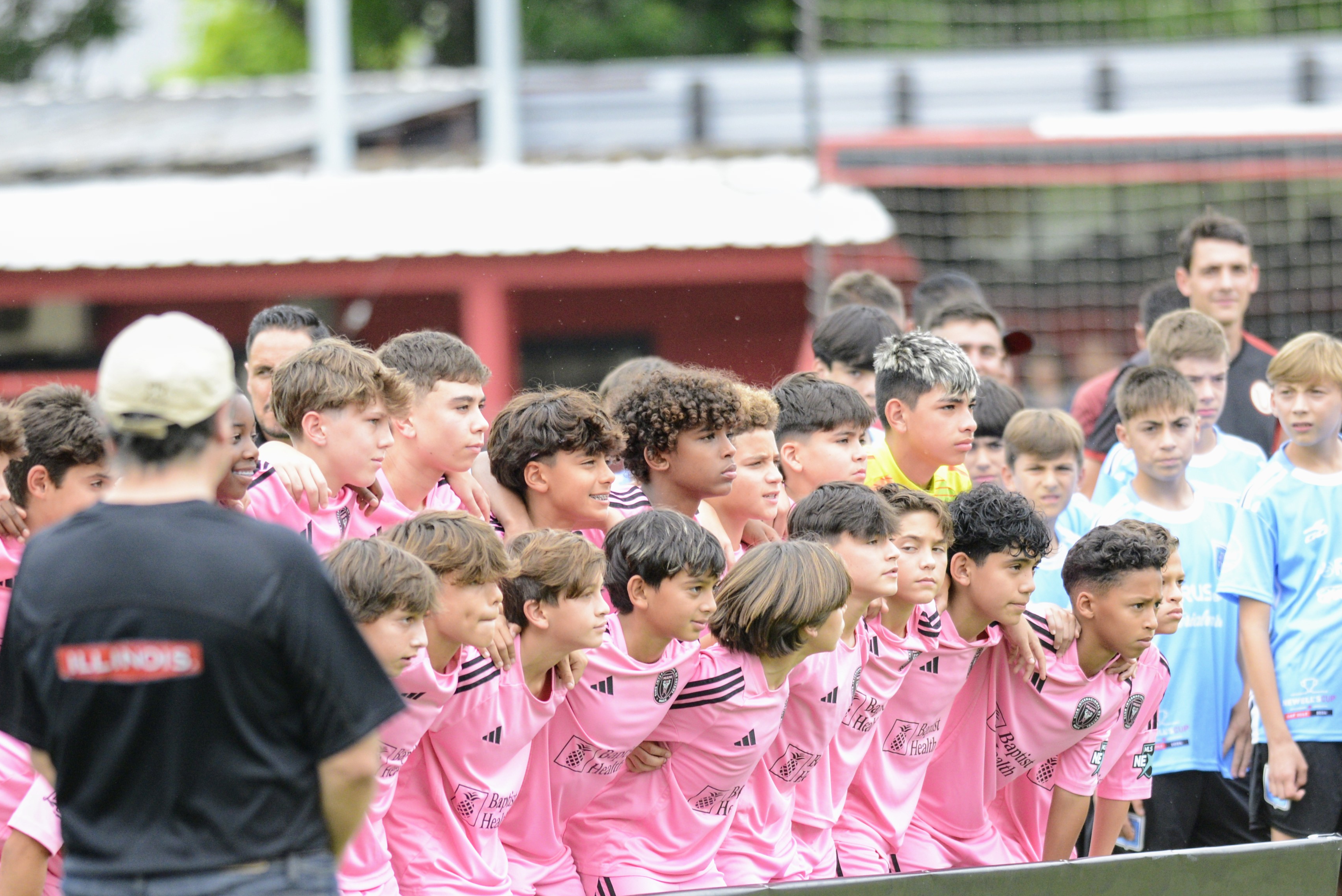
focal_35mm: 526
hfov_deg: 3.9
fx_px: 19614
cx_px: 715
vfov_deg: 2.6
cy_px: 713
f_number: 4.5
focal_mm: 300
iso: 1250
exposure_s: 1/1250
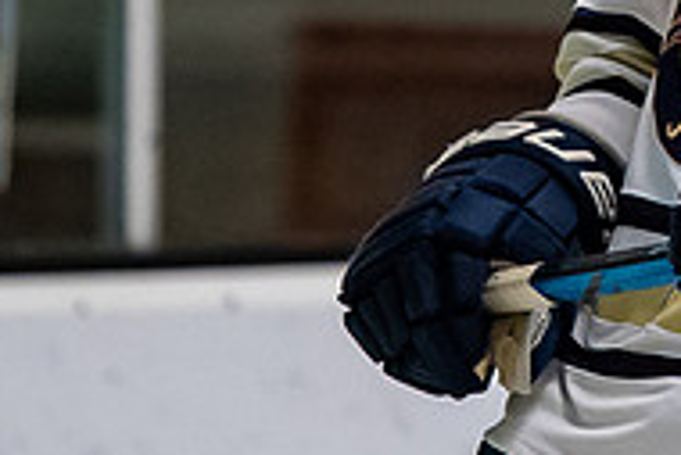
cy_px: -411
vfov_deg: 1.0
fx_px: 25045
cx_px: 1005
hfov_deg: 1.6
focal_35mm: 1323
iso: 2500
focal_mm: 200
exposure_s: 1/800
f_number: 3.2
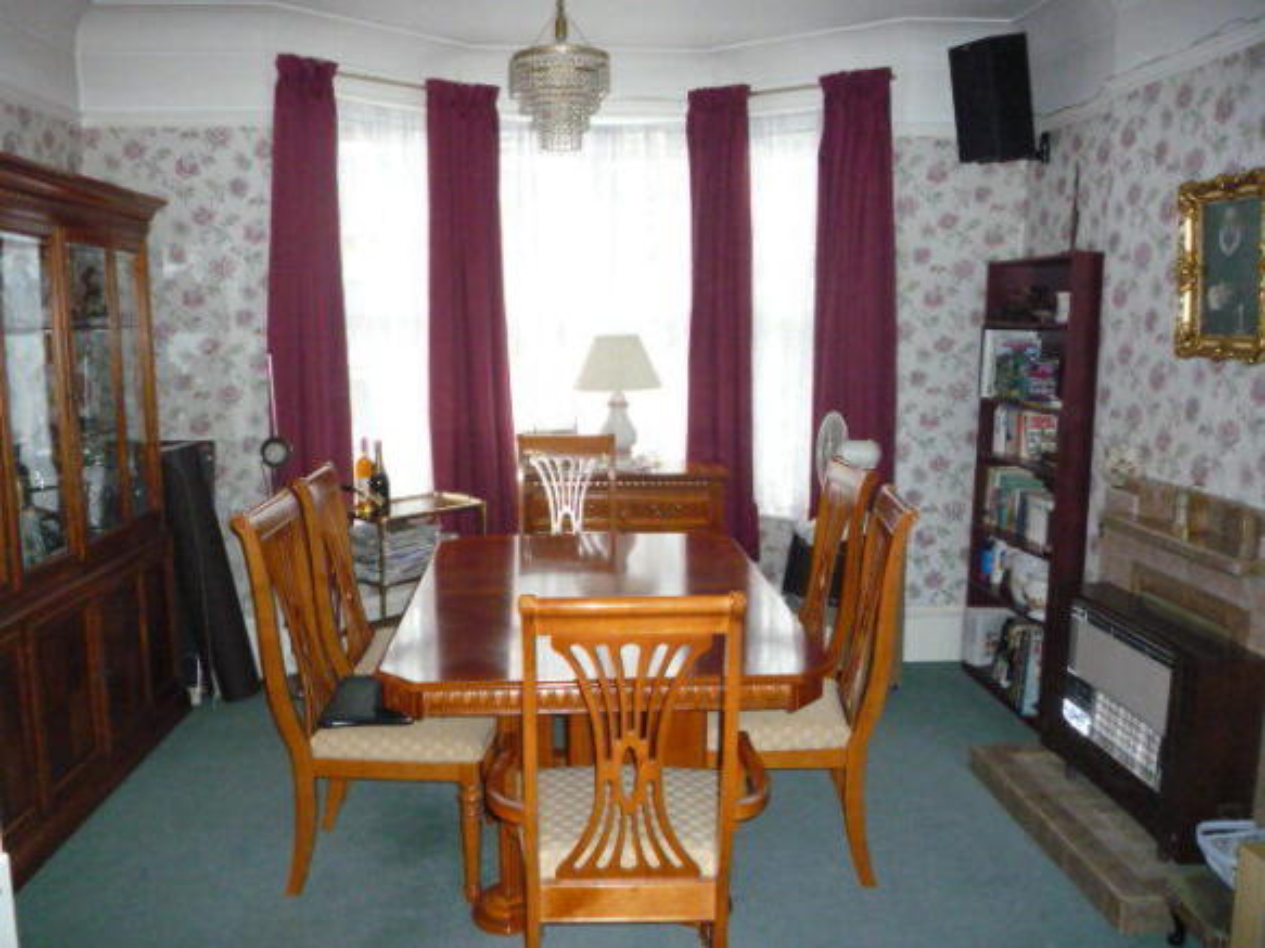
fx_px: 1096
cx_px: 632
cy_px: 474
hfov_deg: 60.0
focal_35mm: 30
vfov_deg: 46.8
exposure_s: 1/30
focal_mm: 5.2
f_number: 3.3
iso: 640
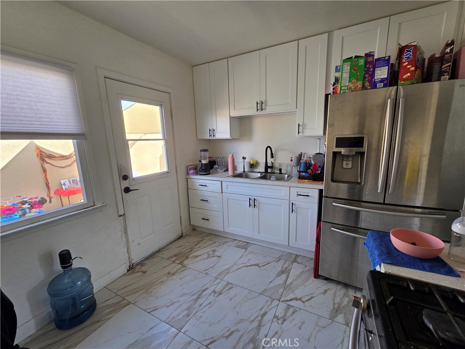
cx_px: 232
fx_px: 175
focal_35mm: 13
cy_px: 174
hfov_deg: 106.2
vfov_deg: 89.9
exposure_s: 1/60
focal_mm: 2.2
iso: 64
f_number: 2.2
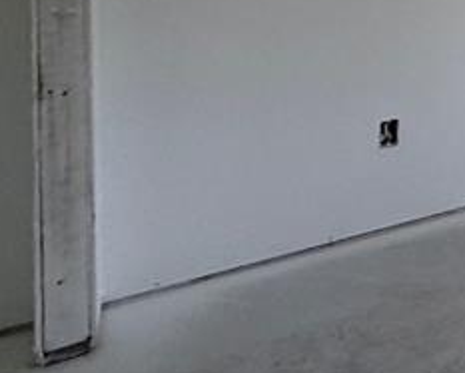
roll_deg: -0.8
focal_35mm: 60
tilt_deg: -1.0
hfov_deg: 20.5
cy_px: -158
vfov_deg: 21.9
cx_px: 862
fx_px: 827
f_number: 2.2
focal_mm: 2.22
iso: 250
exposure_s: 1/121
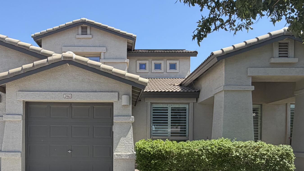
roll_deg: -0.2
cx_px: 122
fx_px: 274
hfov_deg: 57.6
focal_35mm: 34
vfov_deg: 33.6
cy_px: 139
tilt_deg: -0.8
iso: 32
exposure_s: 1/770
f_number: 2.2
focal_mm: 2.22
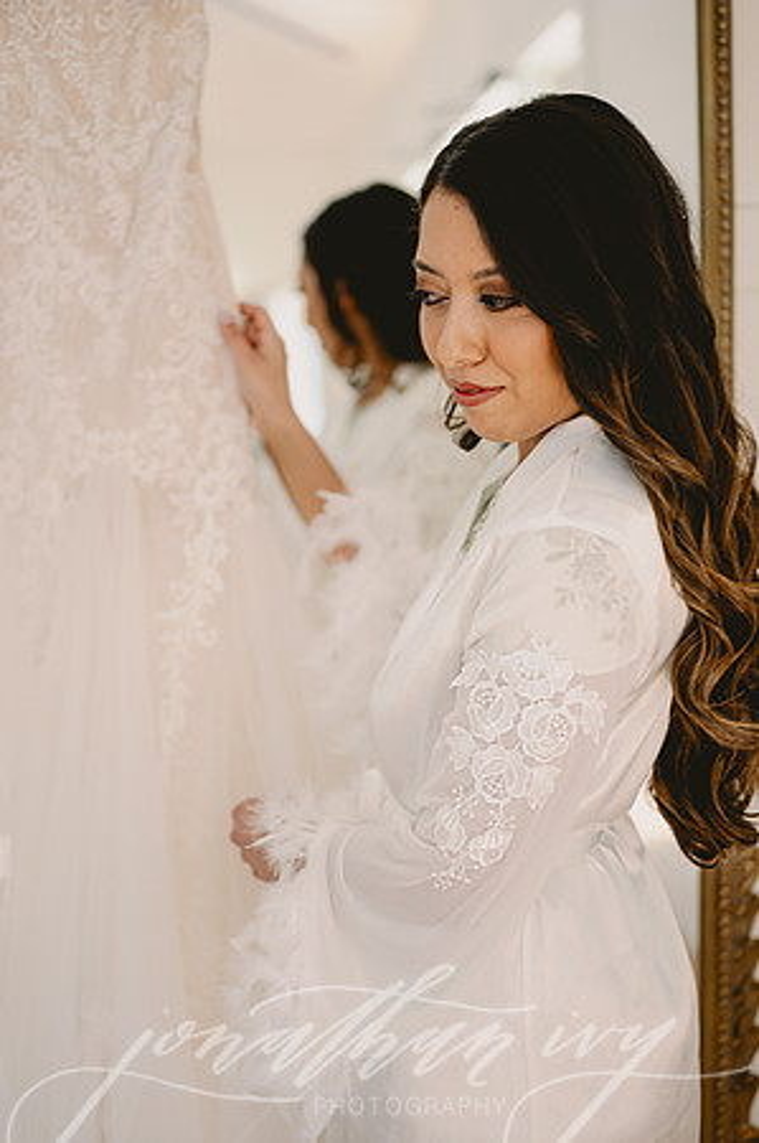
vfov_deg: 39.6
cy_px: 572
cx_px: 380
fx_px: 1585
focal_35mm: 50
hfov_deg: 26.9
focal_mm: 50
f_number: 1.8
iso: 125
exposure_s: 1/125
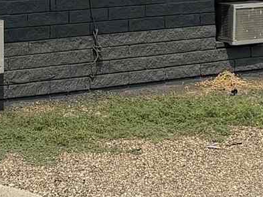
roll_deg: +1.3
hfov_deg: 9.7
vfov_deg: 7.1
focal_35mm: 203
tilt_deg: +4.0
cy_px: -193
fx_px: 1543
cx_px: 98
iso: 50
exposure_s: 1/5348
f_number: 1.6
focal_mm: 5.96
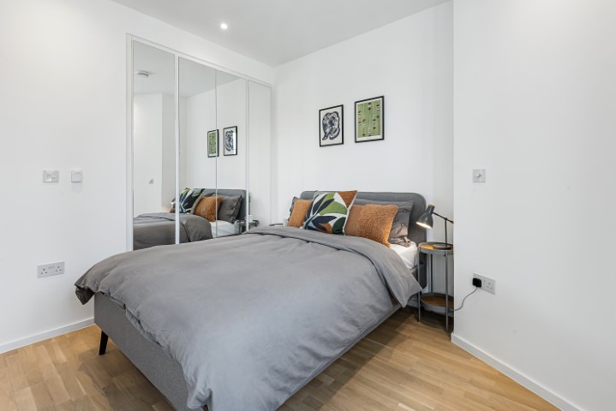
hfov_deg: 96.7
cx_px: 308
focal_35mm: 16
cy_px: 206
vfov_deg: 73.8
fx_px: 274
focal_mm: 16
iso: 320
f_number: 10
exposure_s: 1/10
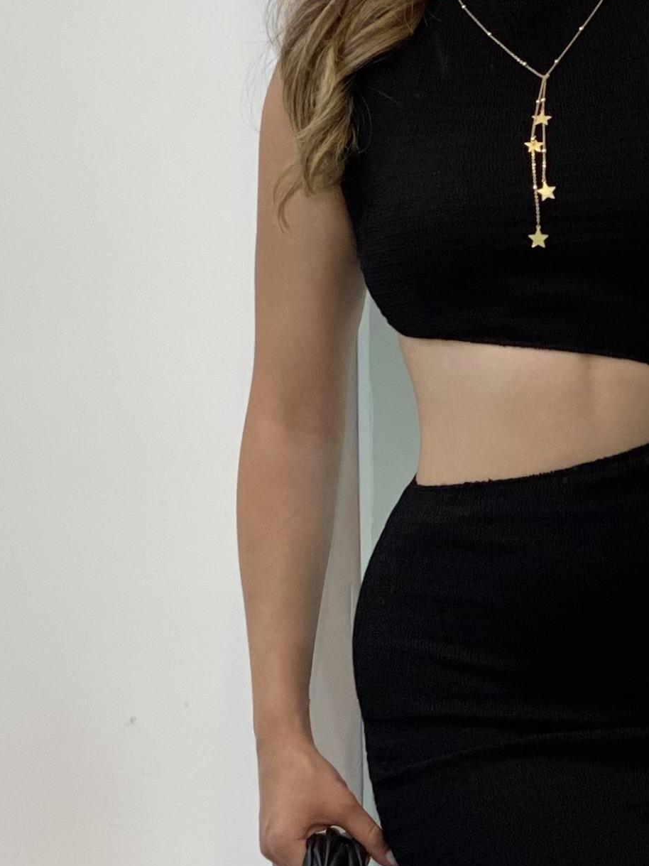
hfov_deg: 8.8
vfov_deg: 11.8
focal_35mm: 167
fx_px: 4175
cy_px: 725
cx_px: 660
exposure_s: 1/100
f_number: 2
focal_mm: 6
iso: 80
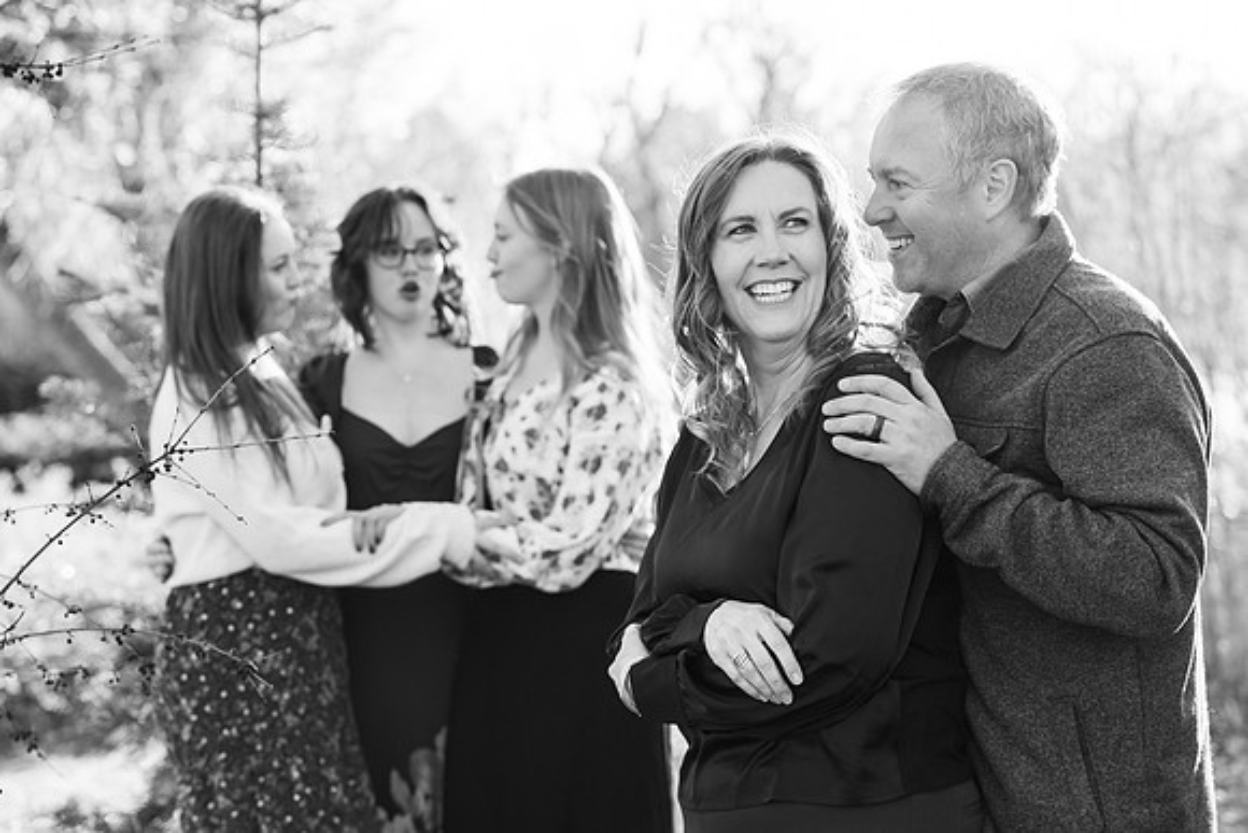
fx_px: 3017
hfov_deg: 23.4
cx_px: 624
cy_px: 416
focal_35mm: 87
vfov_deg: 15.7
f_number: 4.5
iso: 1000
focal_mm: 87
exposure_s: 1/800
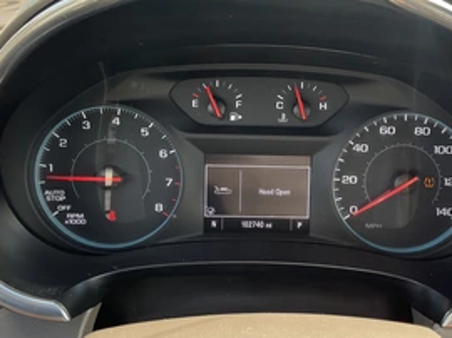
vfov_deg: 33.4
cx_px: 266
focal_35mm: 43
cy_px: 131
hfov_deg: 43.7
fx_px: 561
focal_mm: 3
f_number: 1.8
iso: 32
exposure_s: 1/122
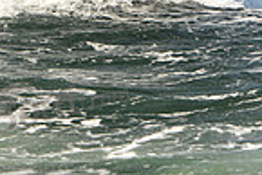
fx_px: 3635
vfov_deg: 2.8
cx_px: -217
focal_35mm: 499
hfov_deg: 4.1
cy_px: -133
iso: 250
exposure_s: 1/640
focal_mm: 125
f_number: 6.3
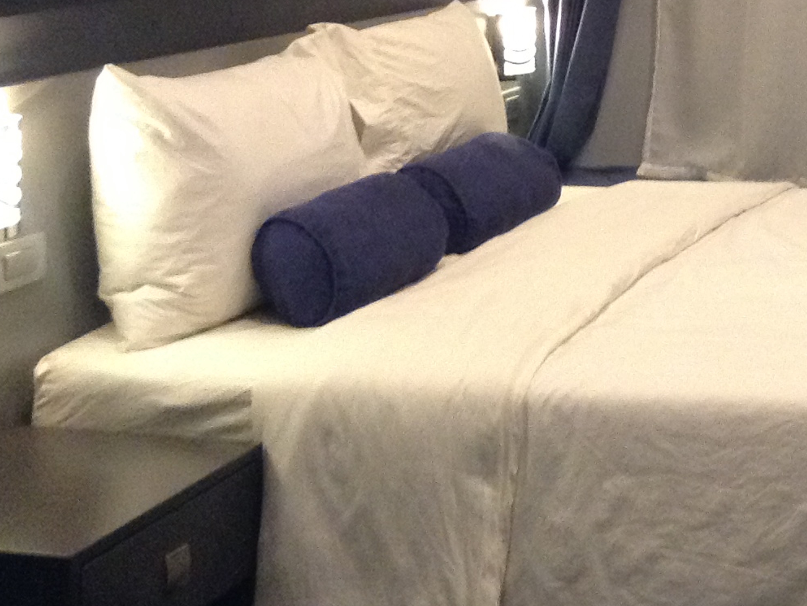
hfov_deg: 21.4
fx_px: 2005
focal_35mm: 86
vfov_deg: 16.4
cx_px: 926
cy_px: -128
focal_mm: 3.3
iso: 250
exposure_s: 1/17
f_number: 2.4
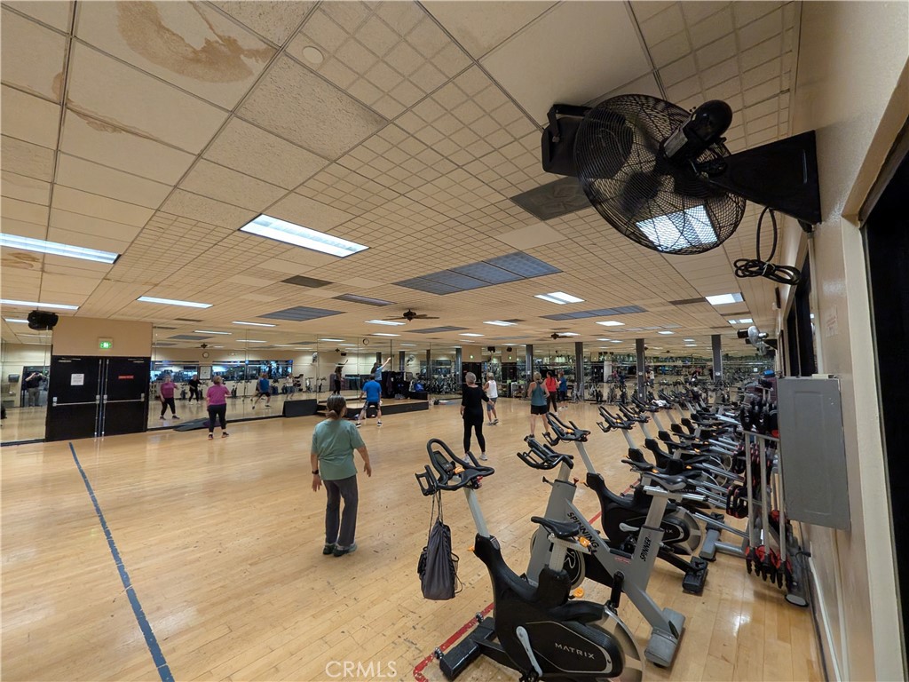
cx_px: 454
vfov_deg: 89.9
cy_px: 341
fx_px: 341
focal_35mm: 13
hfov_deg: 106.2
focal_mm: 1.54
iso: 772
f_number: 2.2
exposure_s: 1/128
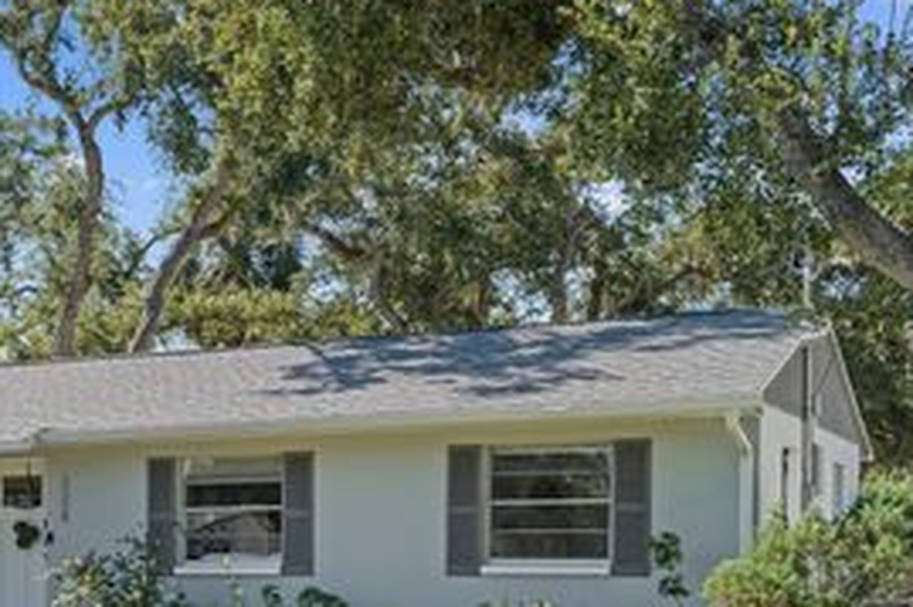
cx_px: 112
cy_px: 521
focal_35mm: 65
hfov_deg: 29.8
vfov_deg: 20.6
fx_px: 1647
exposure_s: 1/100
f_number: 8
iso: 250
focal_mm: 35
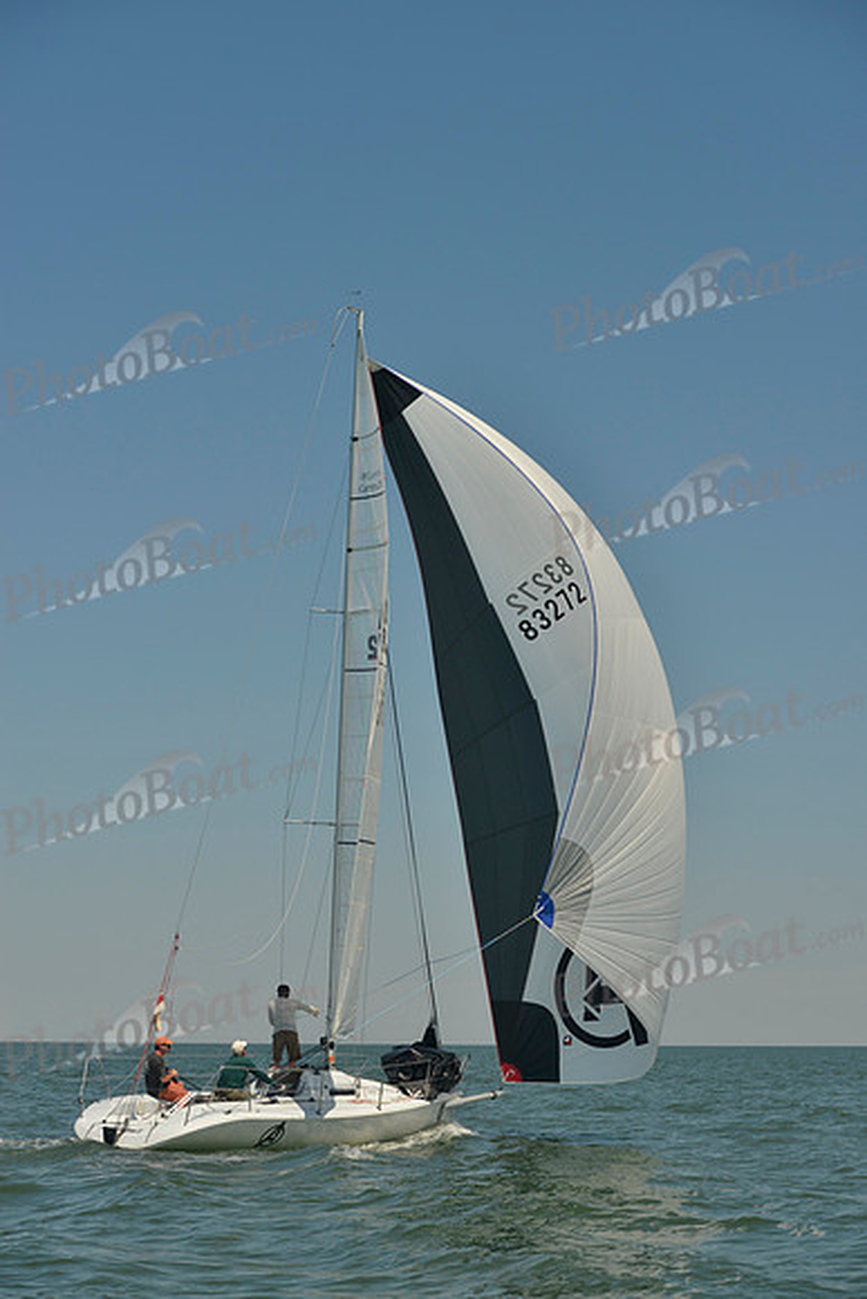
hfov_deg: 19.5
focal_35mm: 70
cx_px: 434
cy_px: 650
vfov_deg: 28.8
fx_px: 2527
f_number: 7.1
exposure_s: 1/640
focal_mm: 70
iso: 200
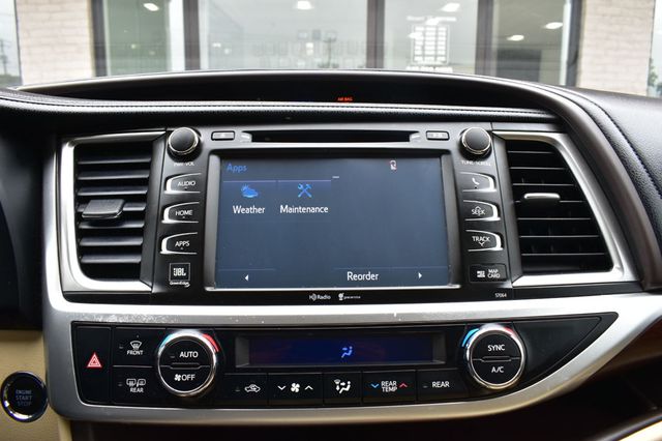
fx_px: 496
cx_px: 331
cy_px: 220
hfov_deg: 67.4
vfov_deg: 47.9
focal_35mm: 27
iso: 400
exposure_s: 1/50
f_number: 8
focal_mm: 18
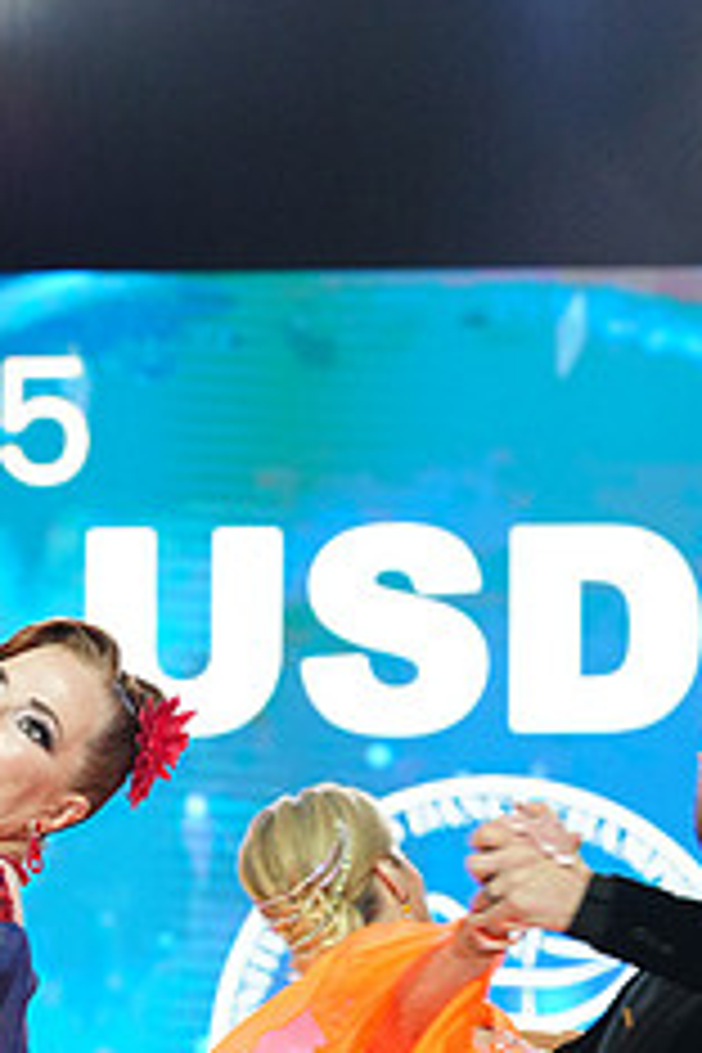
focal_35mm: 248
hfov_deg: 5.5
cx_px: -106
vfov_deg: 8.2
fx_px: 7253
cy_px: 1224
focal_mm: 100
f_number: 4
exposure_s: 1/250
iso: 2500
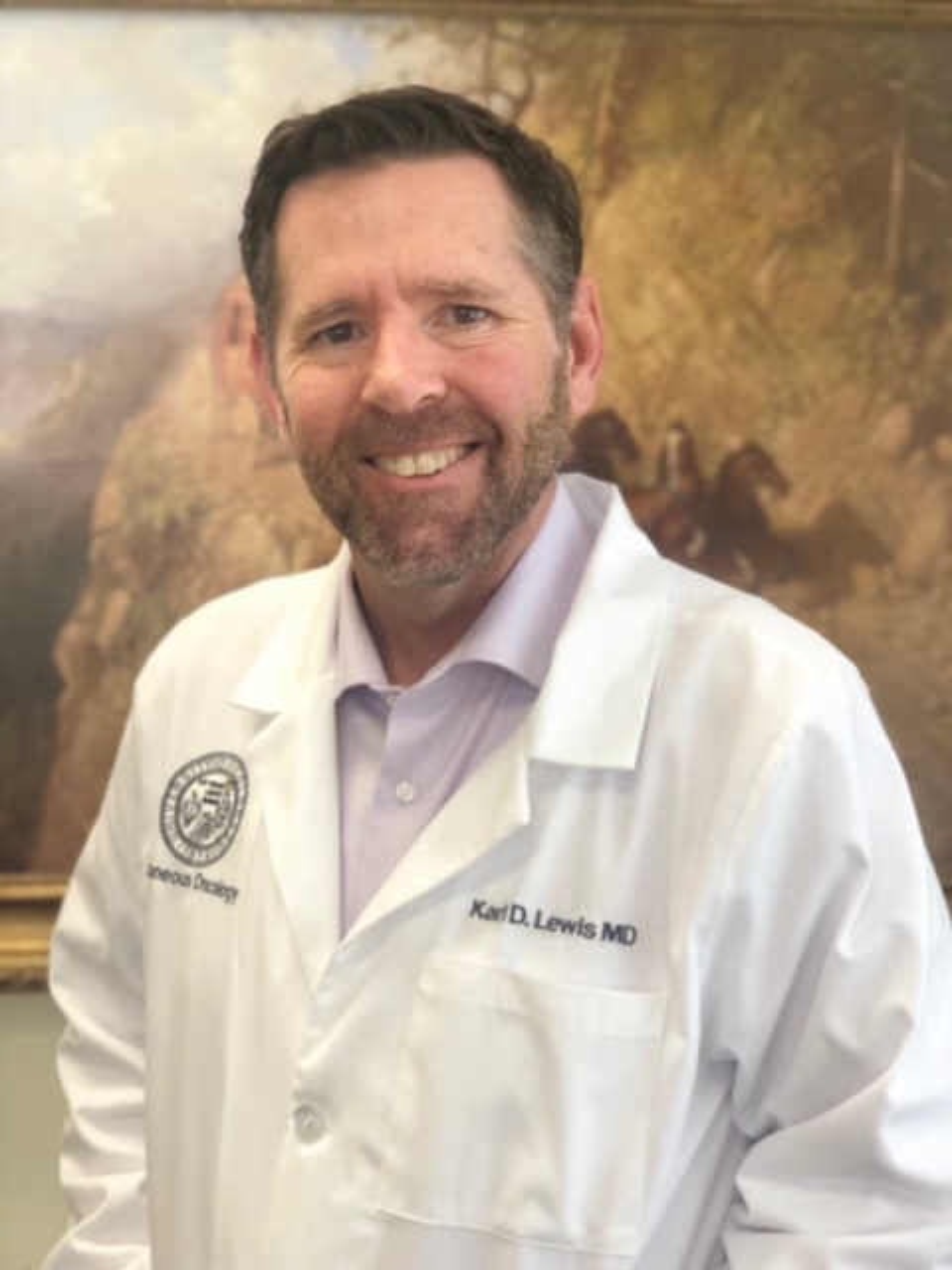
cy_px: 635
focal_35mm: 52
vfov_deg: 36.8
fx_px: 1907
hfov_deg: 28.0
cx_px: 476
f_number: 2.4
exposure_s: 1/40
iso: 80
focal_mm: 6
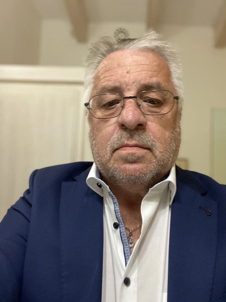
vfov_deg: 60.0
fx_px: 261
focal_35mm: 30
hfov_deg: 46.8
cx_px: 113
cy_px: 151
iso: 400
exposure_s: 1/33
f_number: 2.2
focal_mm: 2.71
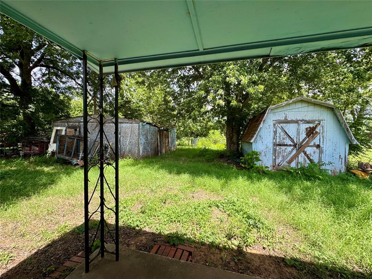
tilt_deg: -3.2
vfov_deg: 85.7
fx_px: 150
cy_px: 140
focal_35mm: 14
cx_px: 186
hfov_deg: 102.1
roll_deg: +0.3
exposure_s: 1/351
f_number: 2.2
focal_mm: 2.22
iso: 40
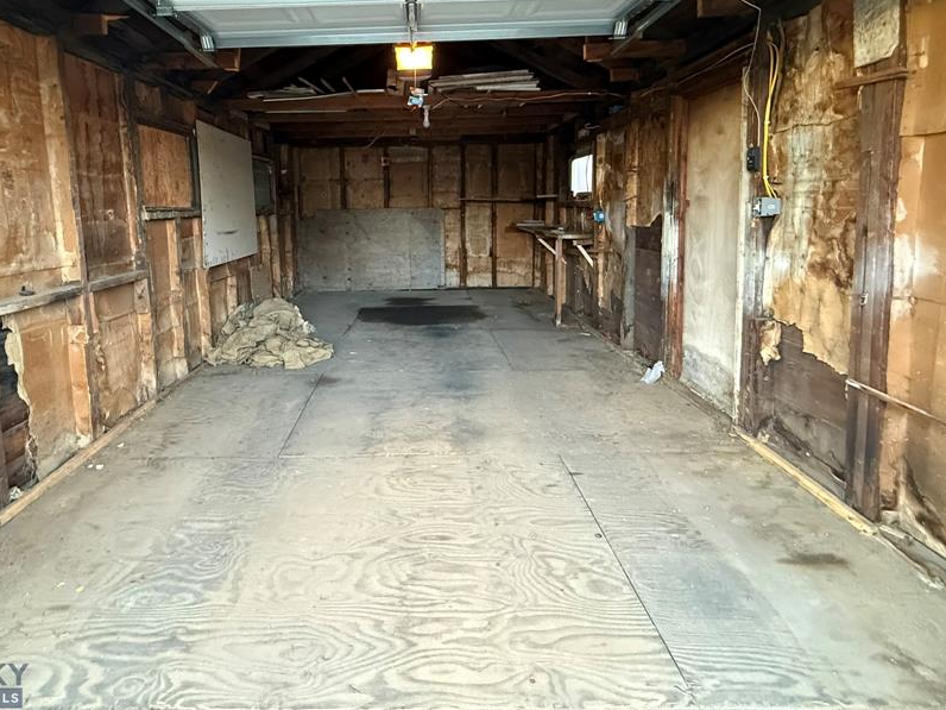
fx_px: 492
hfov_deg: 87.3
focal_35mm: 18
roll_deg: +0.6
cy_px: 257
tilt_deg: -5.5
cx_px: 412
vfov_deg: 70.2
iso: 800
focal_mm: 2.22
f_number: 2.2
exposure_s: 1/60
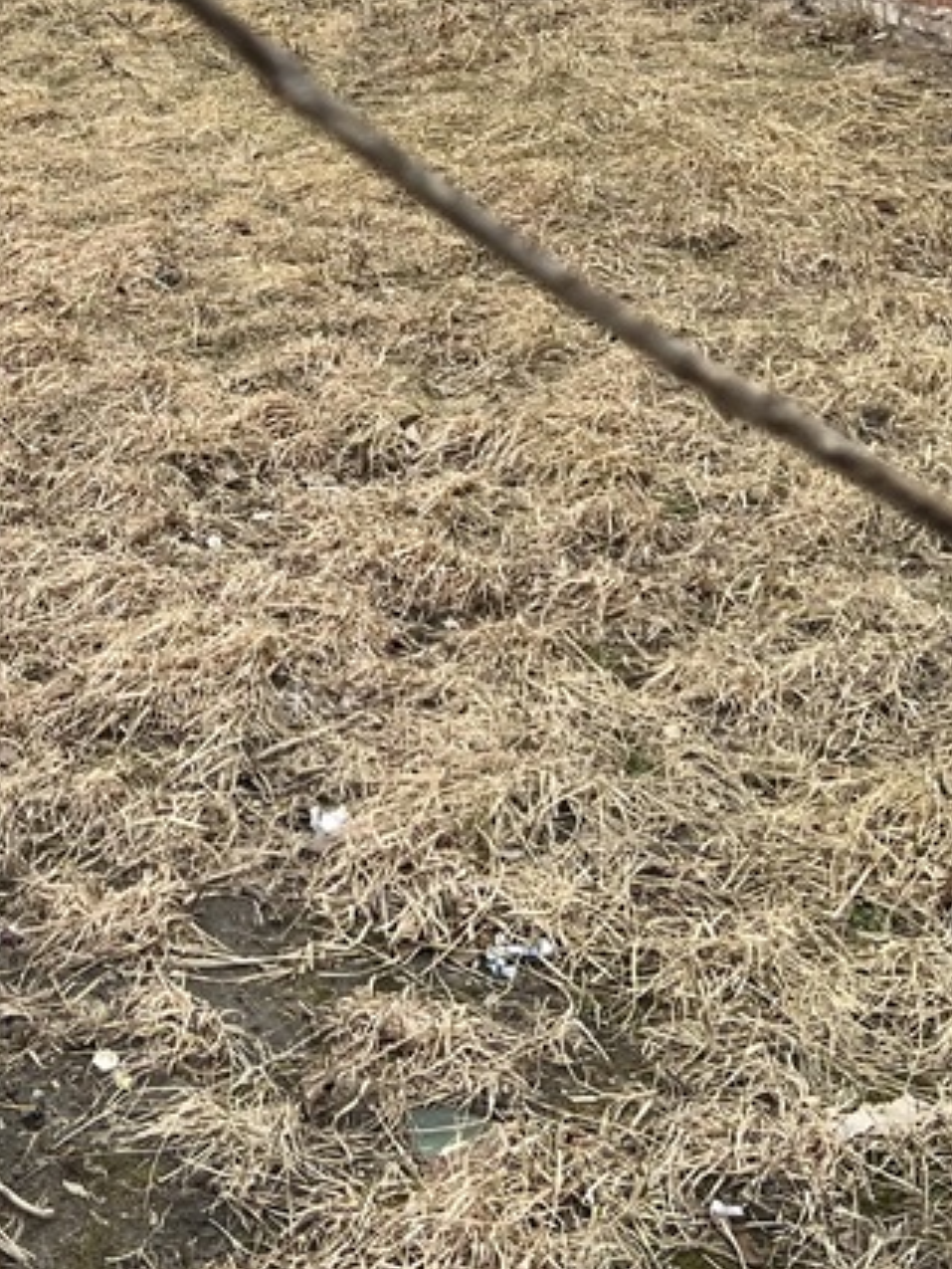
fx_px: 2419
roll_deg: +1.2
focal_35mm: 66
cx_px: 75
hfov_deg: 21.7
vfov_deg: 27.4
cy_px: -48
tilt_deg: -5.2
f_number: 1.5
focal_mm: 5.7
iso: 50
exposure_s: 1/1531
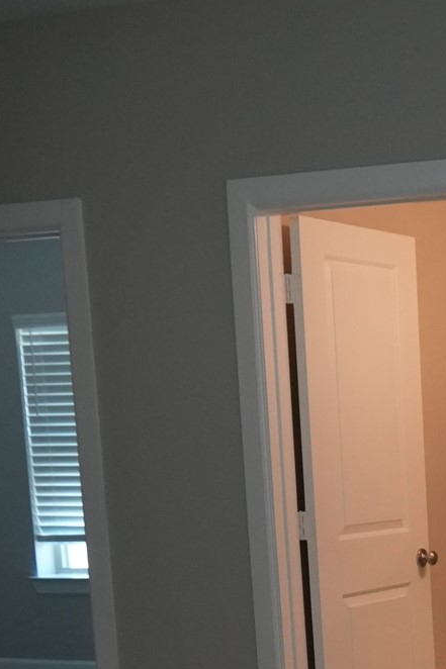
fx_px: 1555
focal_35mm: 84
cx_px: 884
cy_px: 707
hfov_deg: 13.9
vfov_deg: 23.1
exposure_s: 1/160
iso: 1600
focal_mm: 17
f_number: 4
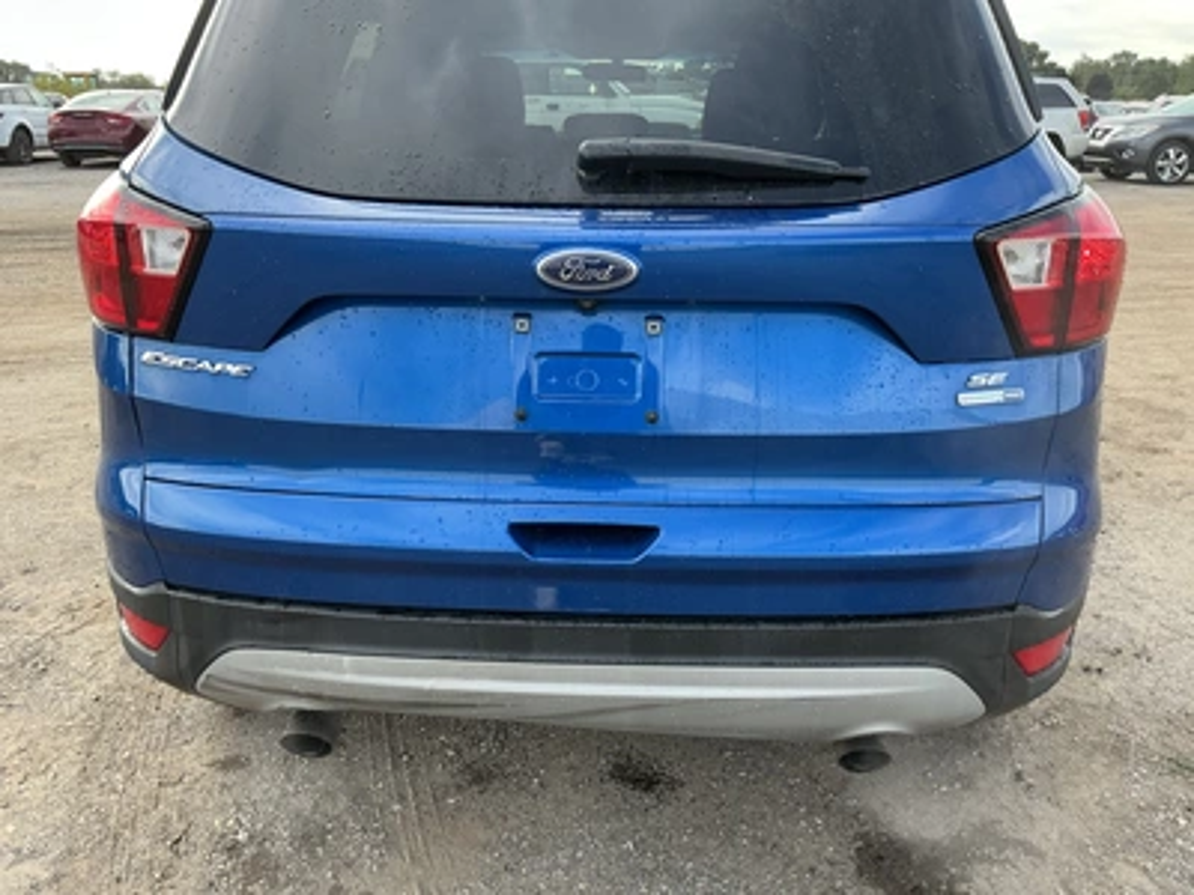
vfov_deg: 49.7
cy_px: 448
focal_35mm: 28
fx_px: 966
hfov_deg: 63.4
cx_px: 597
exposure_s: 1/137
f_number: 1.8
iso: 16
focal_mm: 3
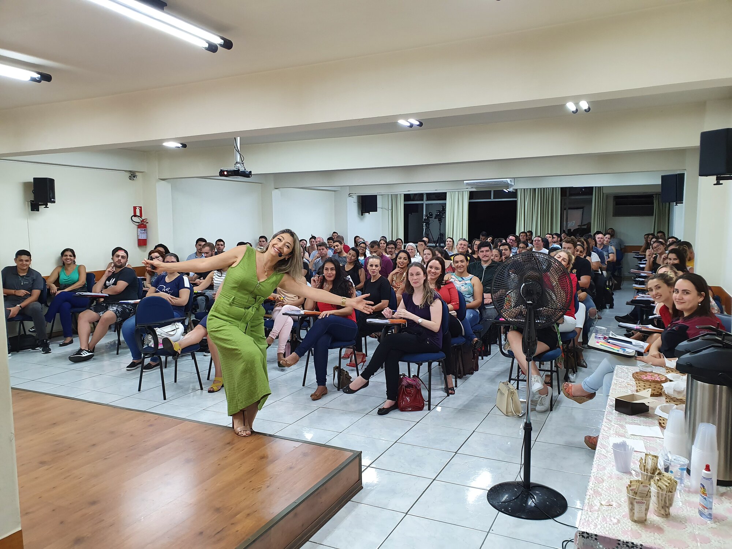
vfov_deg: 53.1
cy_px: 274
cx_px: 366
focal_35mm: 26
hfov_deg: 67.3
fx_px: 550
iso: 200
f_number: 2.4
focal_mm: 4.32
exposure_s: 1/40
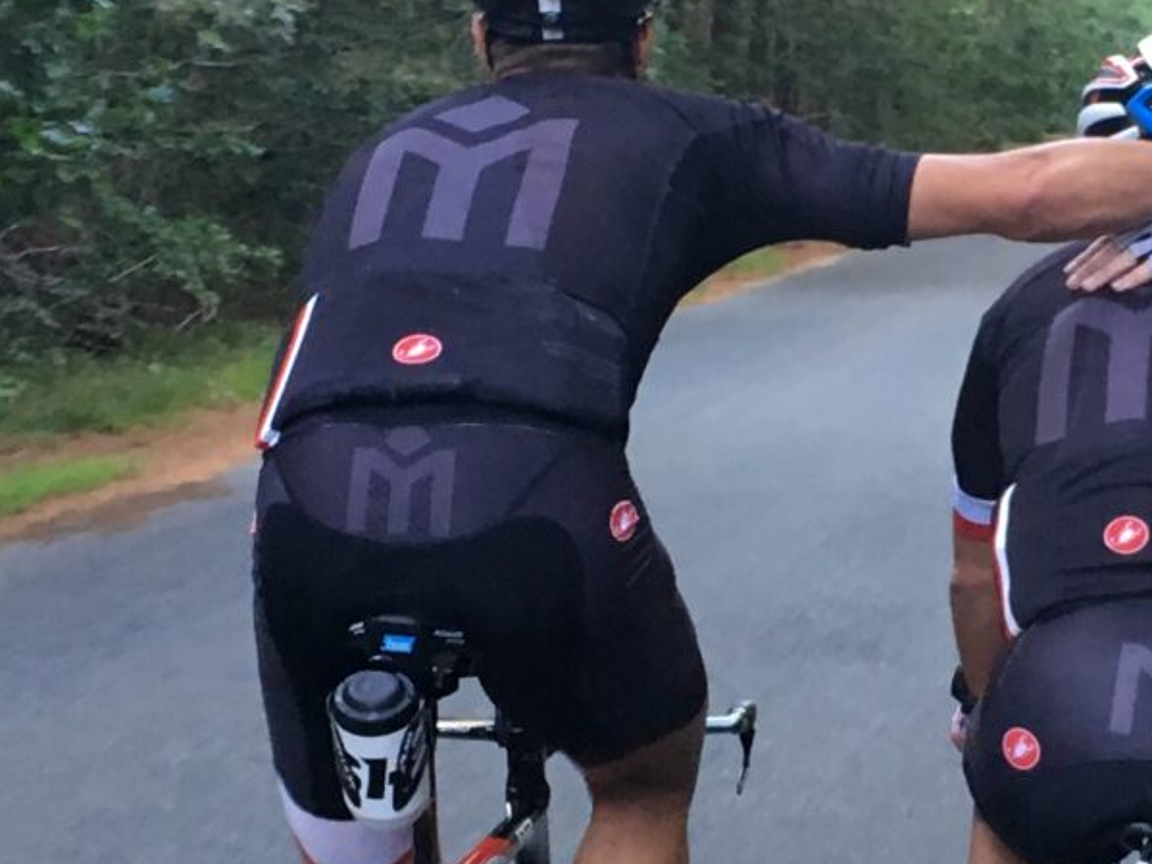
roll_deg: +0.8
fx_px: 4126
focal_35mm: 124
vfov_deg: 11.9
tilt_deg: -8.4
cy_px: 535
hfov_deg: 15.7
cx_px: 1039
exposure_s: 1/30
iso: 80
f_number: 2.2
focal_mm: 4.15
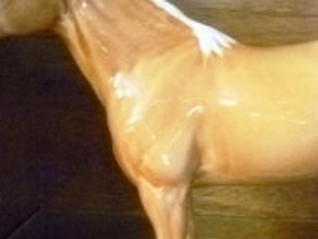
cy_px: 122
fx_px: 552
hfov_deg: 32.0
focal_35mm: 60
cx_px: 196
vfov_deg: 24.4
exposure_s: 1/20
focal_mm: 5
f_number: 2.8
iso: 800
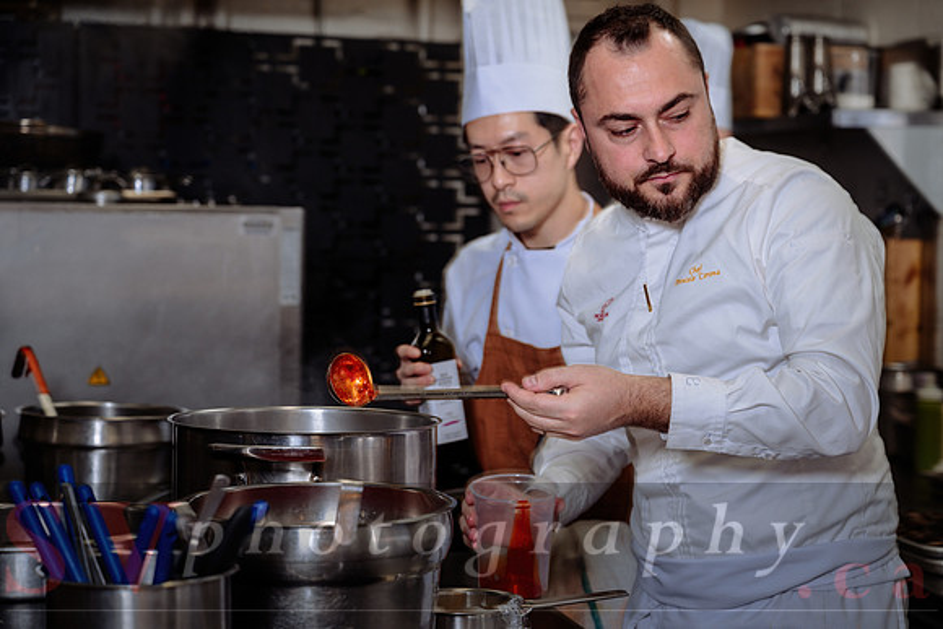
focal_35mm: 70
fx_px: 1834
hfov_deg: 28.8
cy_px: 314
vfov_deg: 19.5
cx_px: 472
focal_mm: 70
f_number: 4
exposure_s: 1/60
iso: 100
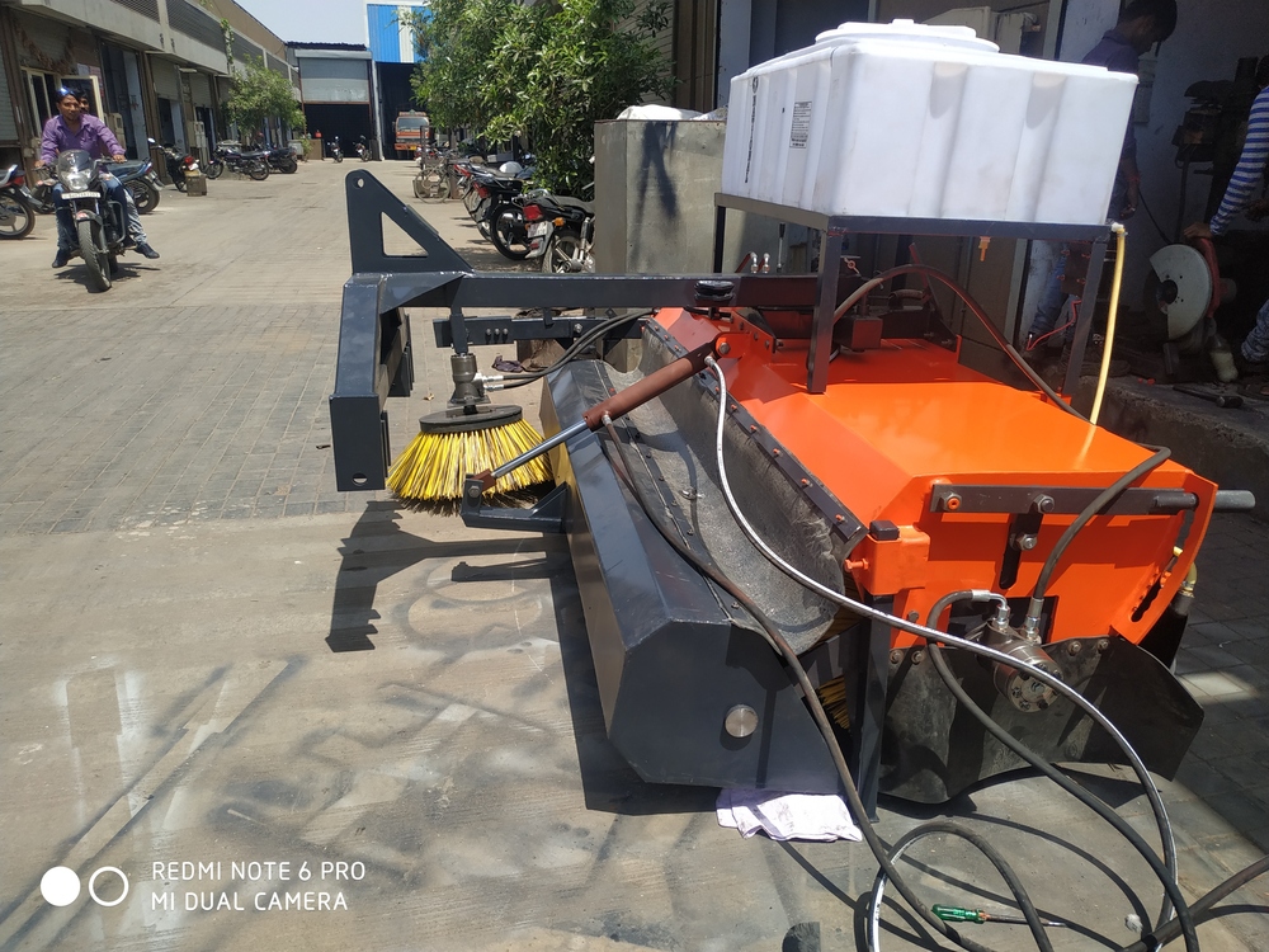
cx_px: 634
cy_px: 476
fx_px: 880
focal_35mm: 24
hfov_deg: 71.6
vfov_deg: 56.8
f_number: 1.9
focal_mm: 3.94
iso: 125
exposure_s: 1/1687
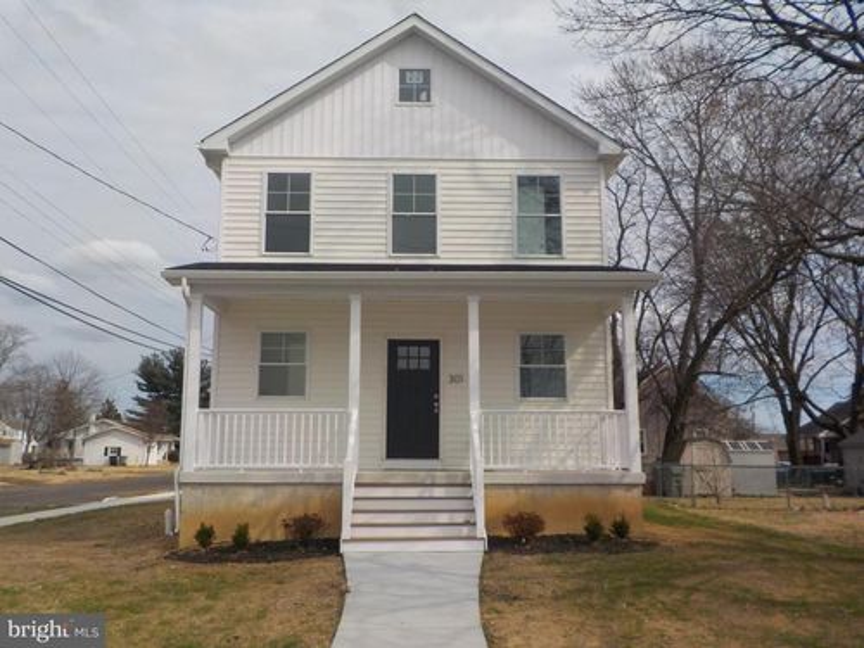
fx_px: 749
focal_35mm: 30
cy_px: 324
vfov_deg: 46.8
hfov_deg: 60.0
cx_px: 432
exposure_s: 1/640
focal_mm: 4.1
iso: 125
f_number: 6.6
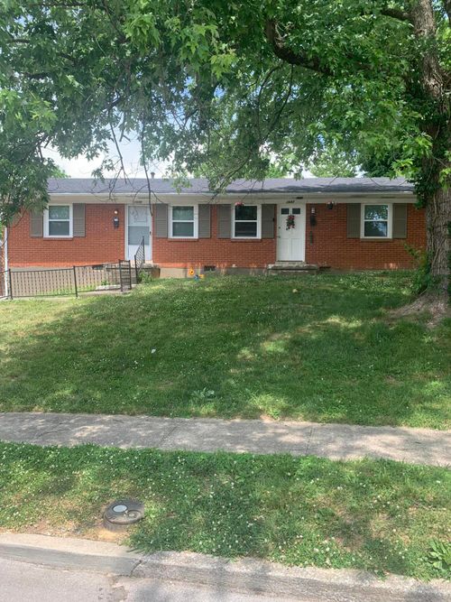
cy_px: 301
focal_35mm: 26
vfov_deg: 67.3
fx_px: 452
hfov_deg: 53.0
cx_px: 226
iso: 25
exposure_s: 1/623
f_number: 1.8
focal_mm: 4.25
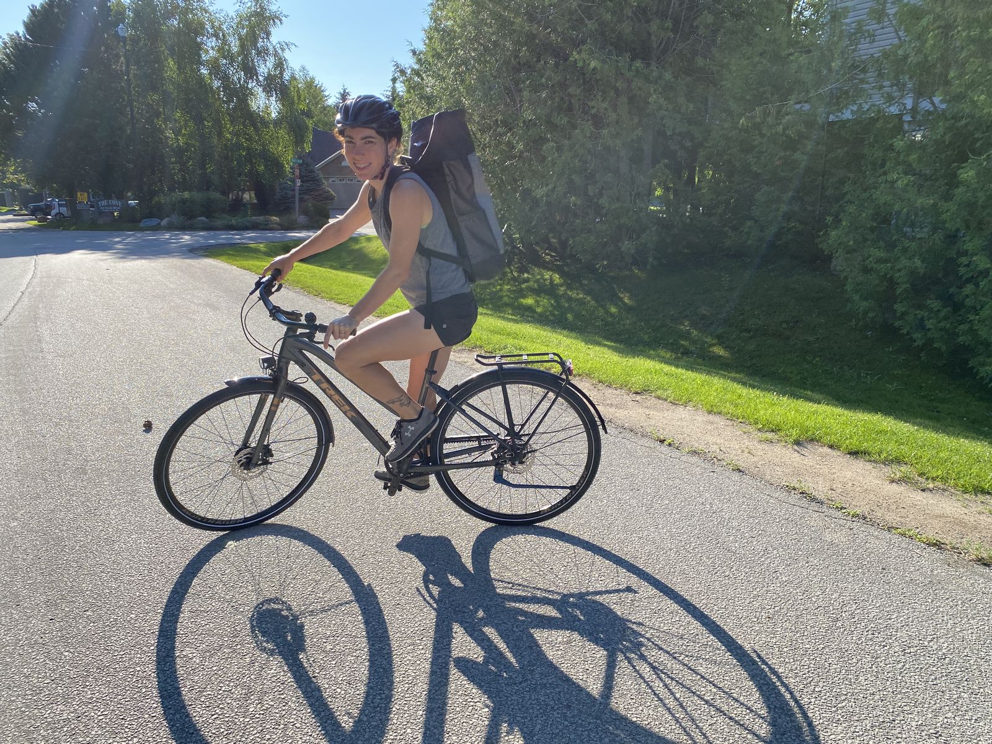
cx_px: 496
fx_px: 745
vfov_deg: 53.1
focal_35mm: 26
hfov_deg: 67.3
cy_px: 372
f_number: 1.8
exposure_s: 1/1232
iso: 32
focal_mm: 4.25
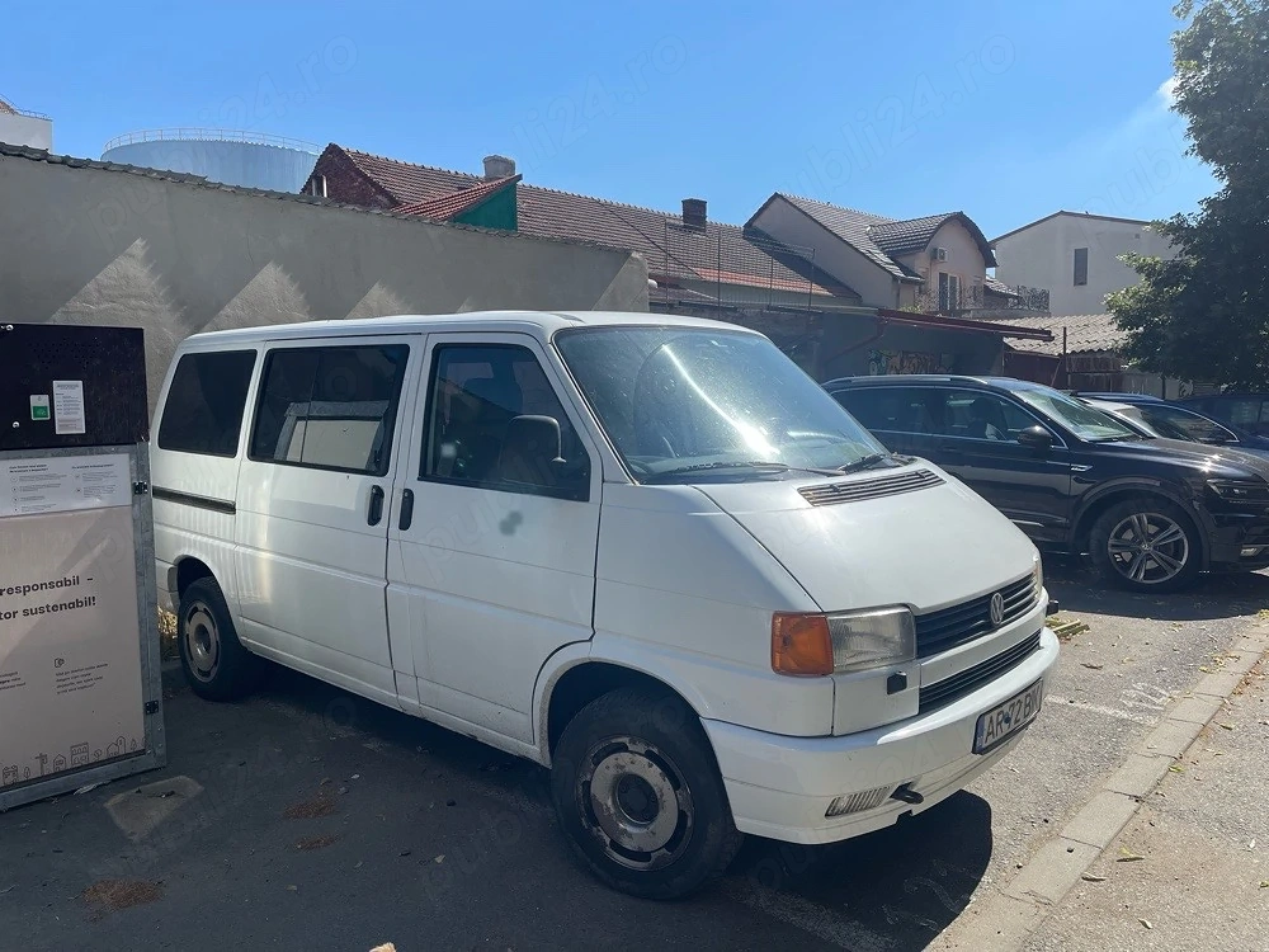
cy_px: 476
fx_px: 916
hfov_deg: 69.4
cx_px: 634
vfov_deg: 54.9
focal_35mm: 25
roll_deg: +1.7
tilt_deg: -5.4
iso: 32
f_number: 1.6
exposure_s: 1/3448
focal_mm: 5.1
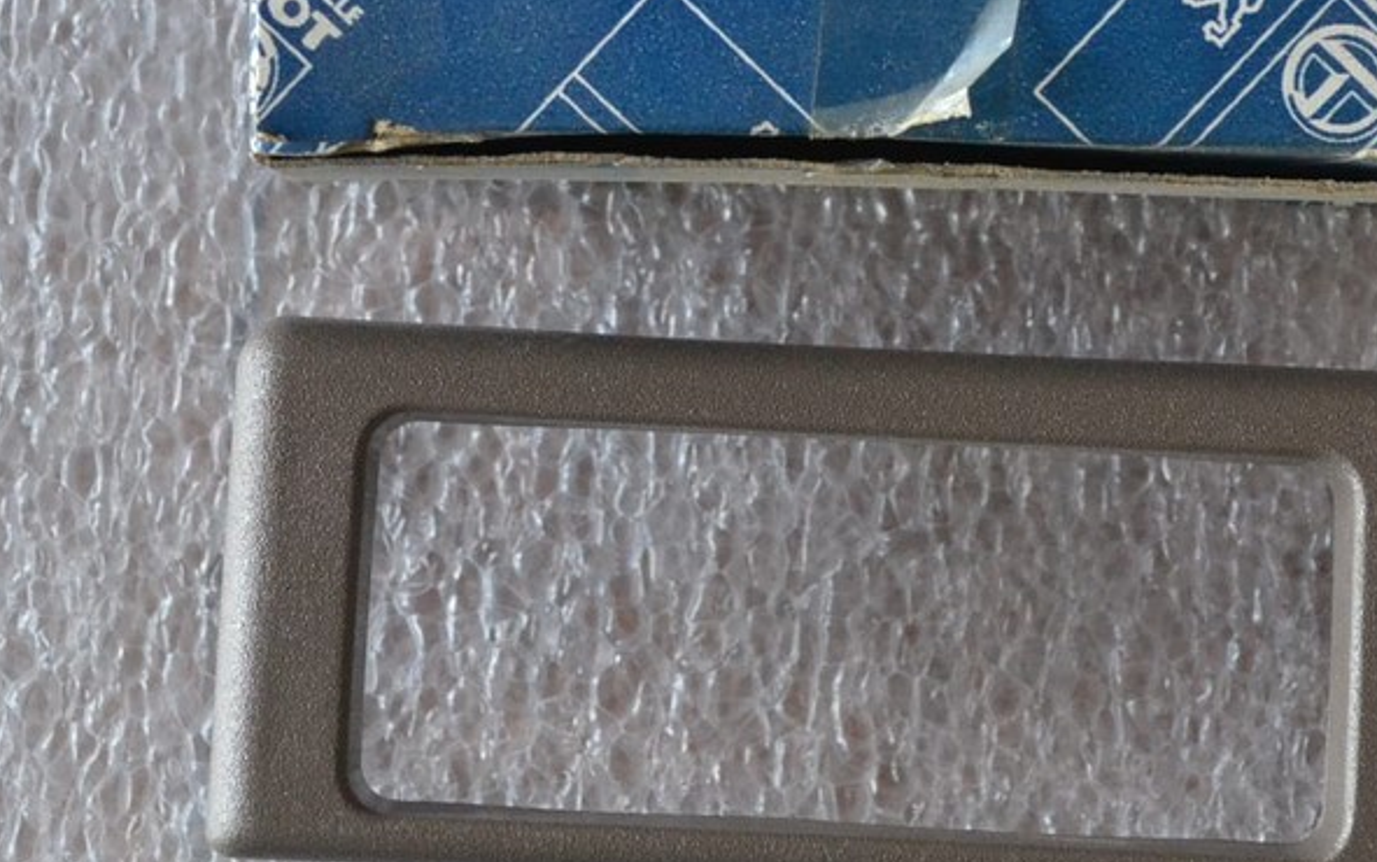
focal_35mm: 122
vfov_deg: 10.7
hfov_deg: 17.1
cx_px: 820
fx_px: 4587
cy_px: 135
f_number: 5
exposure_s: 1/60
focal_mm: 35
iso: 2200
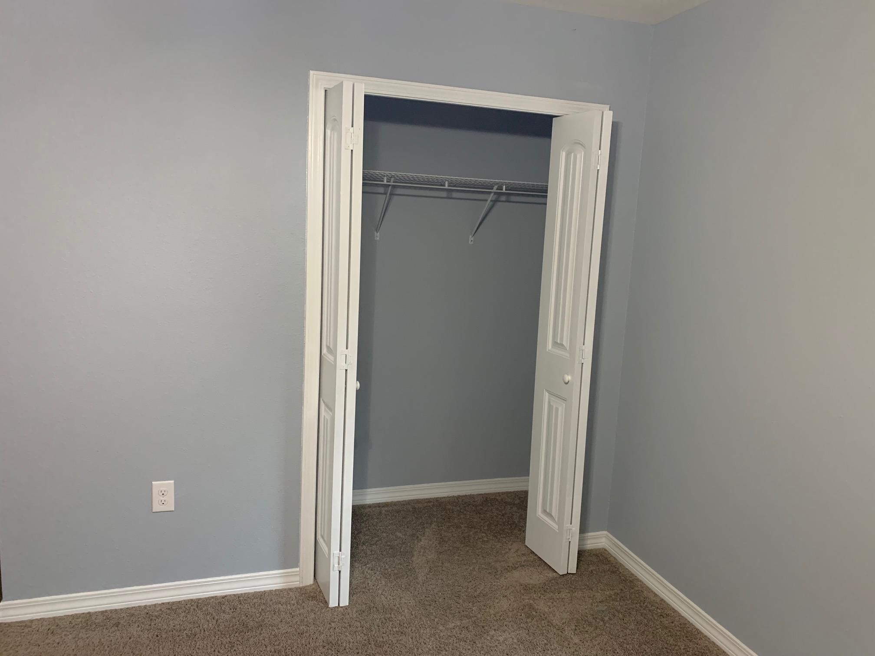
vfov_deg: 53.1
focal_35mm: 26
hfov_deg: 67.3
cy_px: 328
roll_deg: -2.7
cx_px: 438
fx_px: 657
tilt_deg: -7.8
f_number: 1.8
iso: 400
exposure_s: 1/60
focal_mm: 4.25
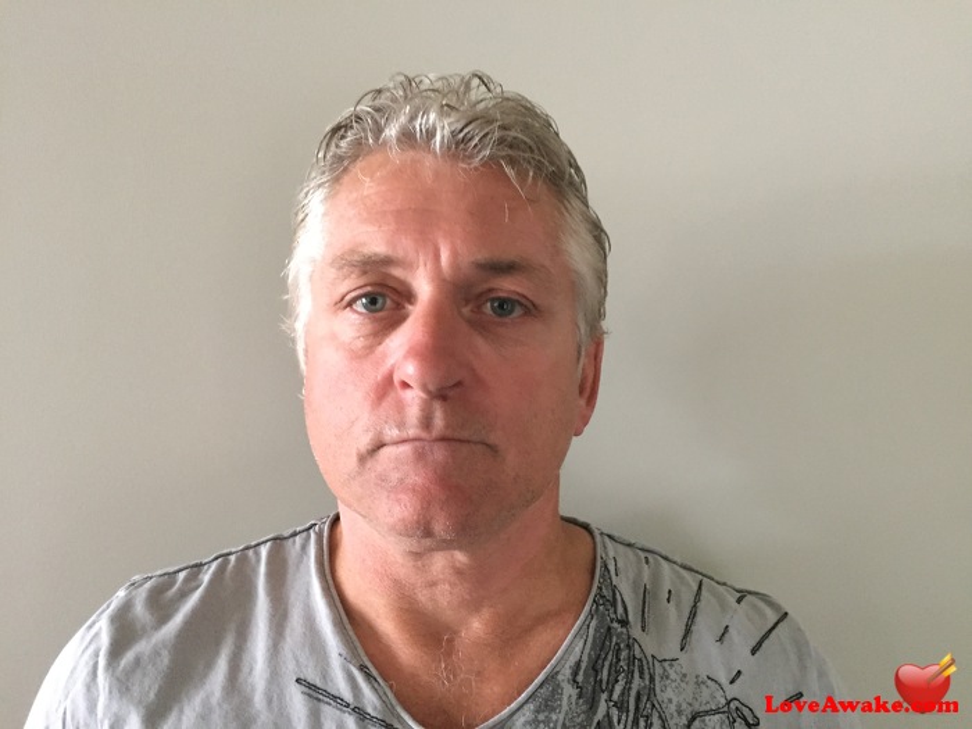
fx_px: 814
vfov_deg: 48.2
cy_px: 364
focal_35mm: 29
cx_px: 486
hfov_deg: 61.7
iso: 500
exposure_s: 1/15
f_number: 2.2
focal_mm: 4.15
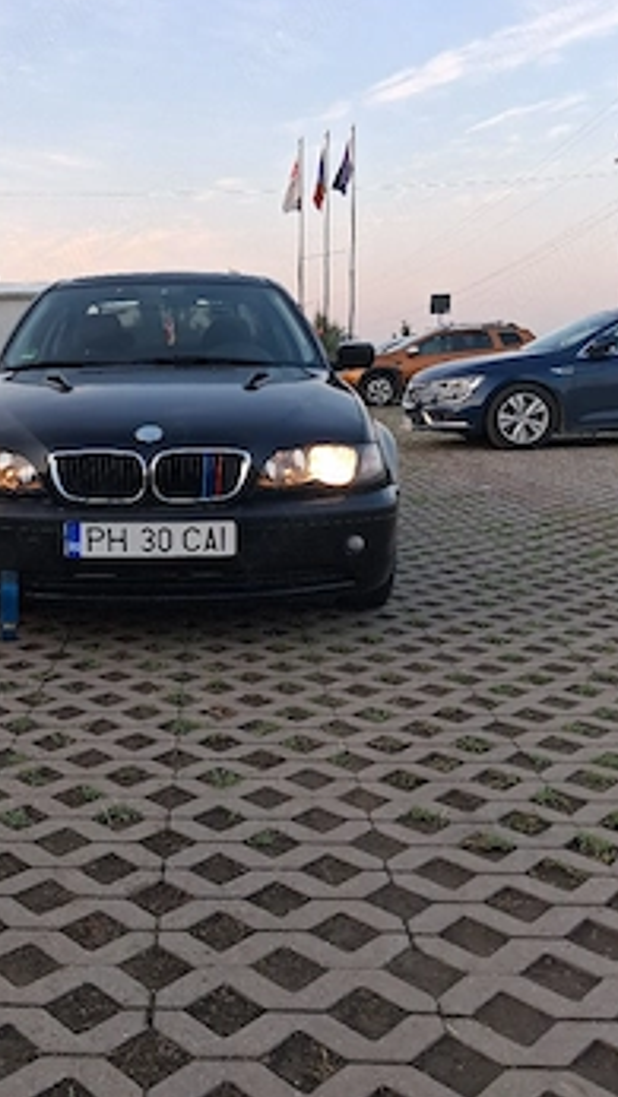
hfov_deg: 34.0
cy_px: 533
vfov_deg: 58.0
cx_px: 152
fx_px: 989
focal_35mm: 34
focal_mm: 4
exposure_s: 1/100
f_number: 1.8
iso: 32
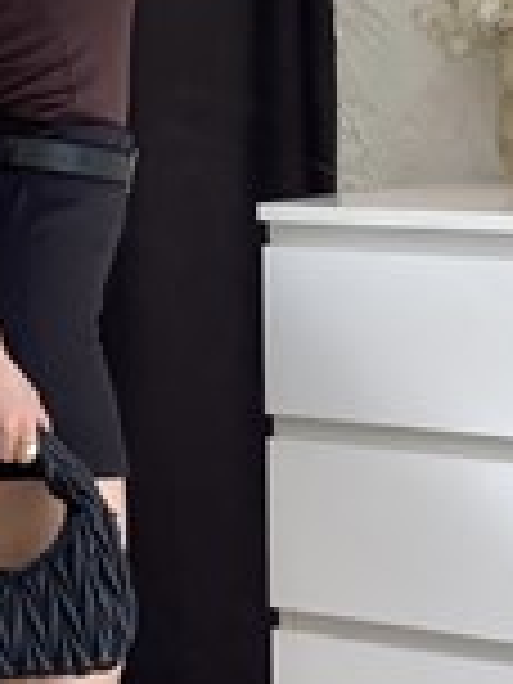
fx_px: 2786
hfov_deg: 10.4
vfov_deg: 14.0
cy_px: 313
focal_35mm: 141
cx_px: -27
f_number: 2
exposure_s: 1/100
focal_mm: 6
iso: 40
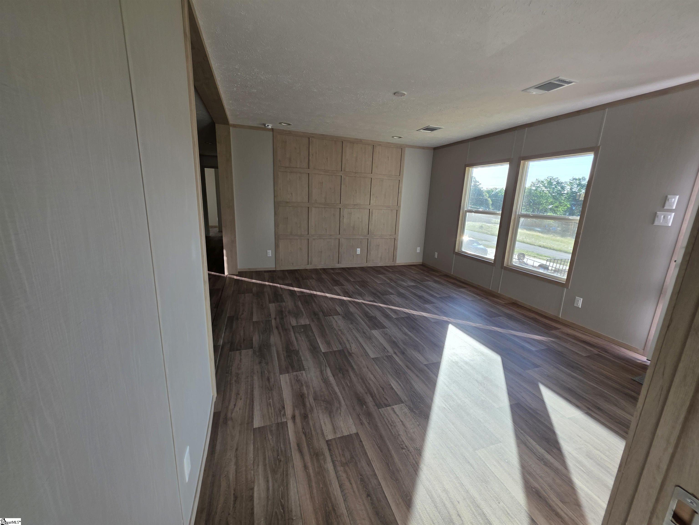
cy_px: 262
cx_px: 350
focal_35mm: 13
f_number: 1.9
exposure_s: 1/120
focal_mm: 2.2
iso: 25
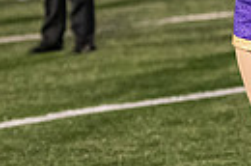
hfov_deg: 4.4
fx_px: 3269
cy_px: -76
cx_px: 276
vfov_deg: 2.9
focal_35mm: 470
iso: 4000
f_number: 3.2
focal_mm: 105
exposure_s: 1/640
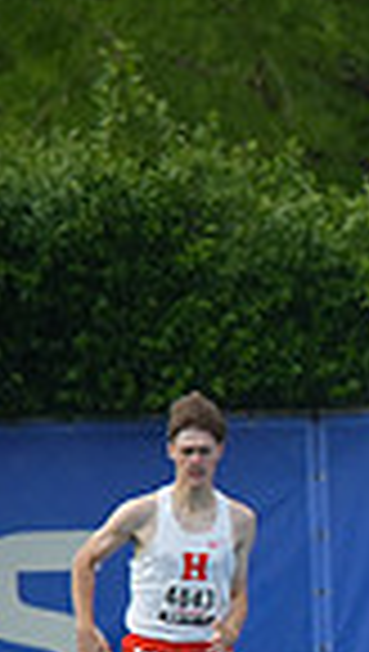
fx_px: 20650
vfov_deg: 1.8
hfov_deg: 1.0
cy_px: 524
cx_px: 1264
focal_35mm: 1192
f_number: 5.6
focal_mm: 285
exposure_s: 1/2500
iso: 1000
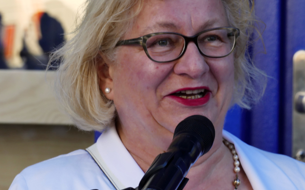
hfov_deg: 5.7
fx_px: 3074
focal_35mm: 370
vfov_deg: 3.5
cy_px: 74
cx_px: 146
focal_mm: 84.1
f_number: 5.6
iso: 160
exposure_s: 1/100
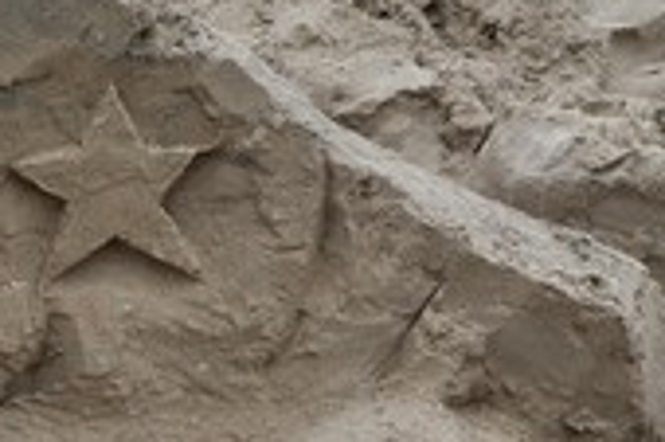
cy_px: 377
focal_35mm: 139
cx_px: -184
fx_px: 2571
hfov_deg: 14.2
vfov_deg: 9.8
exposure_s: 1/400
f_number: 10
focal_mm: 35
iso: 320
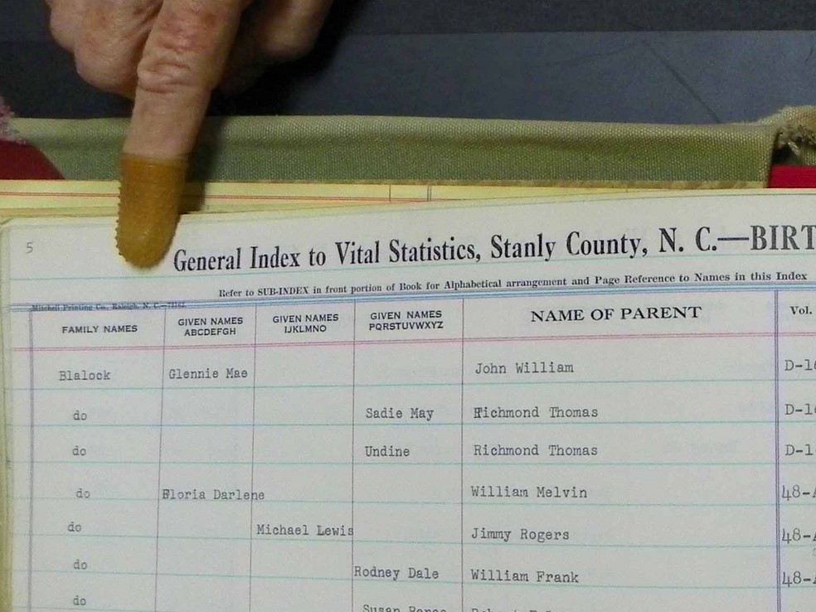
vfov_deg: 19.9
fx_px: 1744
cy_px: 373
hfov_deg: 23.3
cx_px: 1061
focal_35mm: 74
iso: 100
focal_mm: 4.6
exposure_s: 1/30
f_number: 2.8
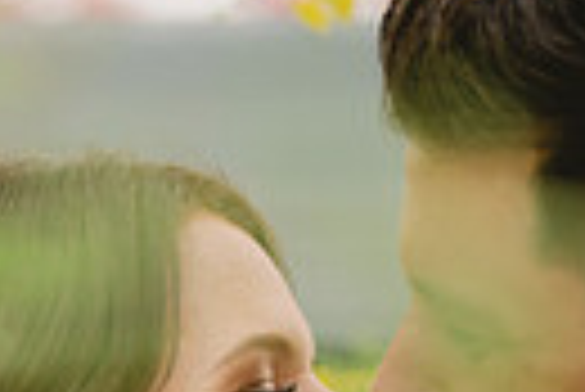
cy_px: 766
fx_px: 3628
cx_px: -148
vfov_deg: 6.0
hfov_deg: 9.1
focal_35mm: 223
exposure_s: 1/640
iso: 100
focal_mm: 50
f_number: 2
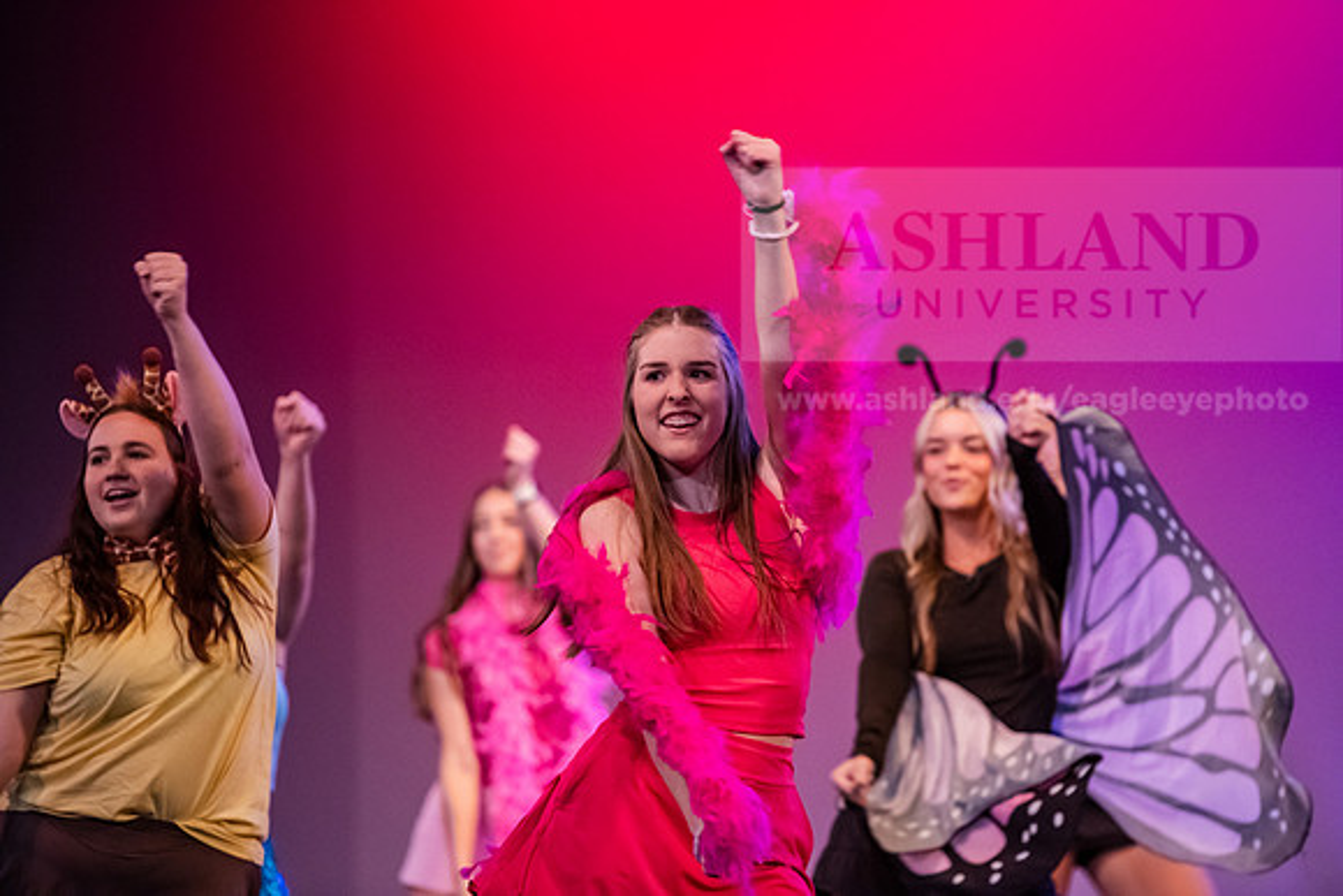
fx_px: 6903
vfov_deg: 7.4
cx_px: 672
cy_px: 448
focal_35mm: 185
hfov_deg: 11.1
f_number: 3.2
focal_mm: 185
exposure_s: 1/320
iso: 4000
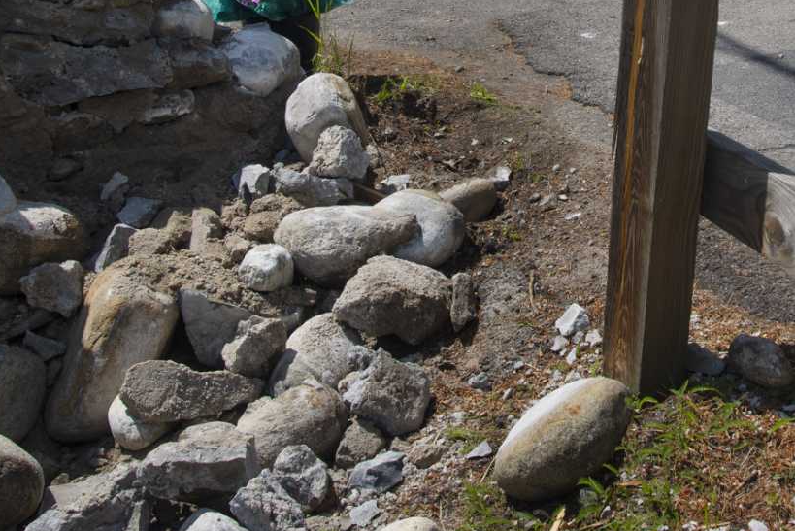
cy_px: -24
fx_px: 1326
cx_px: 626
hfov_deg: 32.5
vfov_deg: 21.7
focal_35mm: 60
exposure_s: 1/200
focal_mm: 24
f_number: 8
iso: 50
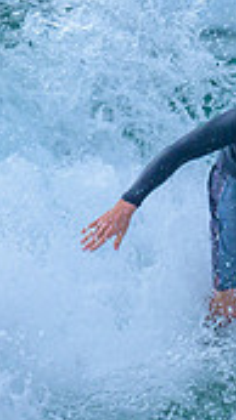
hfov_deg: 0.3
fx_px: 41966
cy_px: 270
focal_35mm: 3763
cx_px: 522
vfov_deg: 0.6
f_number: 6.3
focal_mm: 800
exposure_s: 1/3200
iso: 360
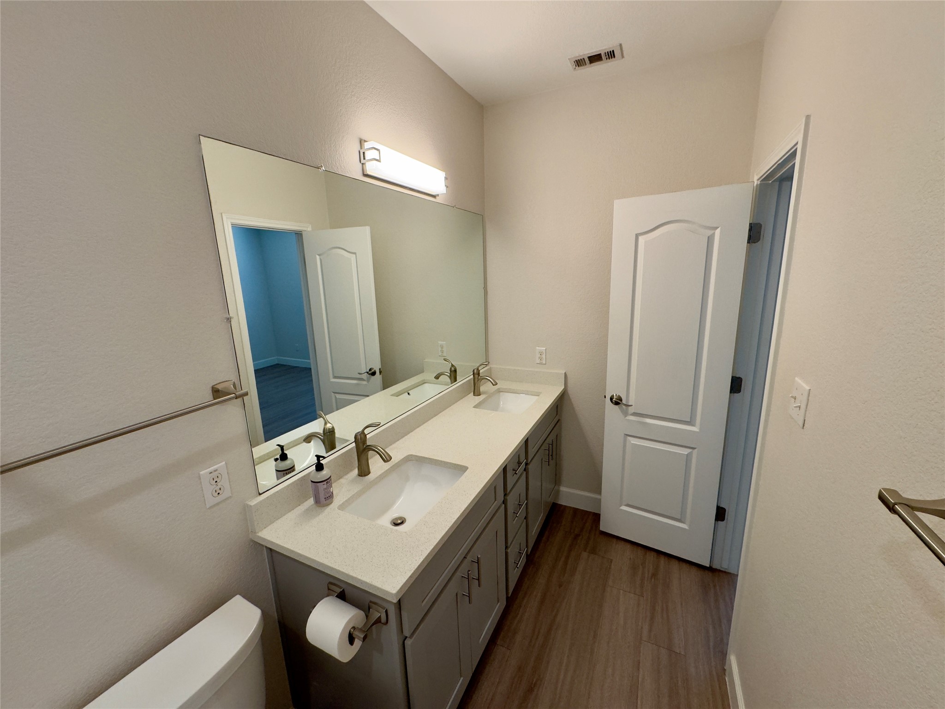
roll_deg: +1.6
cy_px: 354
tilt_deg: -13.5
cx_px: 472
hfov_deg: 102.1
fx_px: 382
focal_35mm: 14
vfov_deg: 85.7
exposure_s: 1/120
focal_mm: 2.22
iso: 200
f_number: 2.2
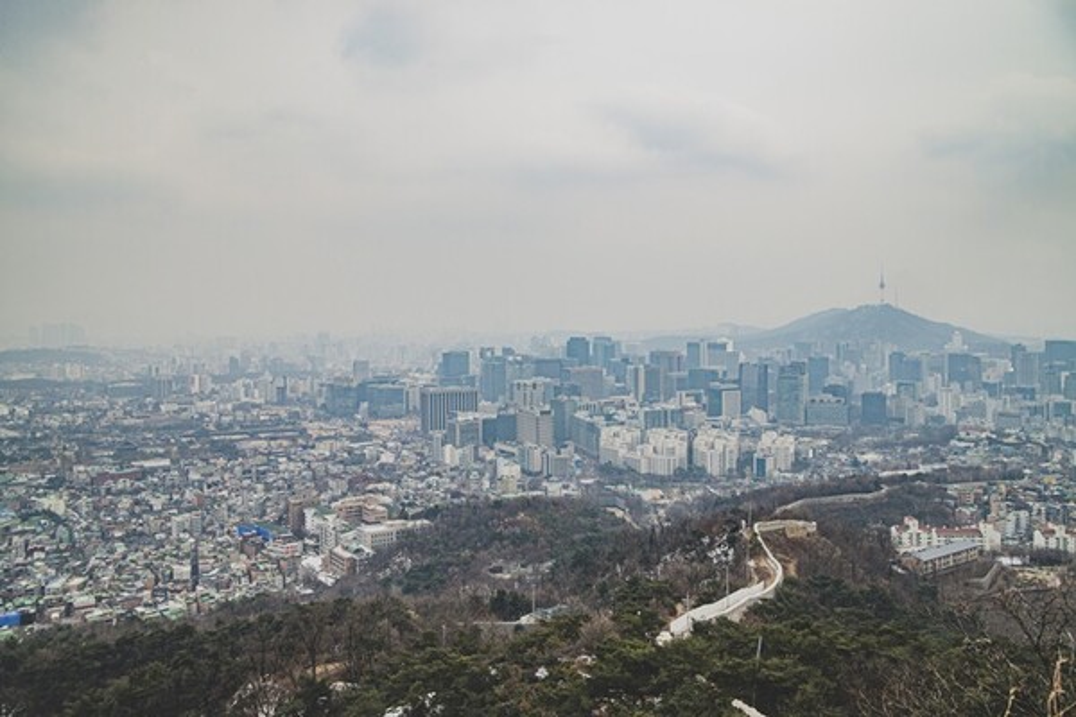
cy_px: 358
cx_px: 538
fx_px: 837
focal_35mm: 28
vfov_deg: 46.4
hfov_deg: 65.5
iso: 400
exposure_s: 1/1600
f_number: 6.3
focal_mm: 28
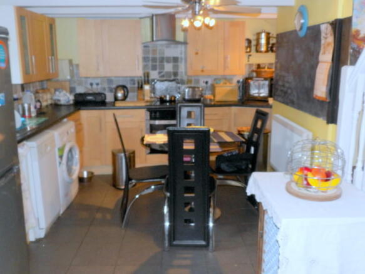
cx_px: 182
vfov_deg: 41.8
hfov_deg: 54.0
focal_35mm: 34
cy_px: 137
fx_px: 358
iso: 250
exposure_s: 1/15
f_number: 4.5
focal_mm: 6.2
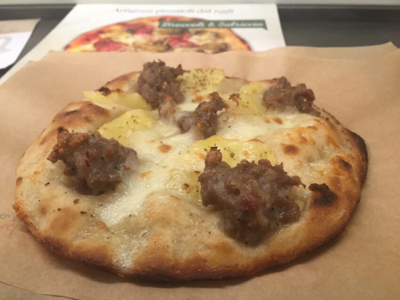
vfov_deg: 48.2
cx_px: 200
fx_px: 335
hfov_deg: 61.6
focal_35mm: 29
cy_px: 150
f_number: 2.2
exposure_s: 1/33
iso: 125
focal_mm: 4.15
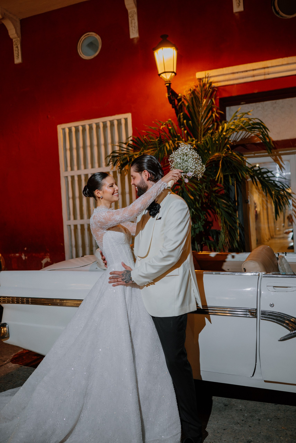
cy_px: 222
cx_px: 148
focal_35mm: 35
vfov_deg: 54.4
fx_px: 431
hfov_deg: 37.9
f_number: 2.5
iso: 400
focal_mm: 35
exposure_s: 1/160
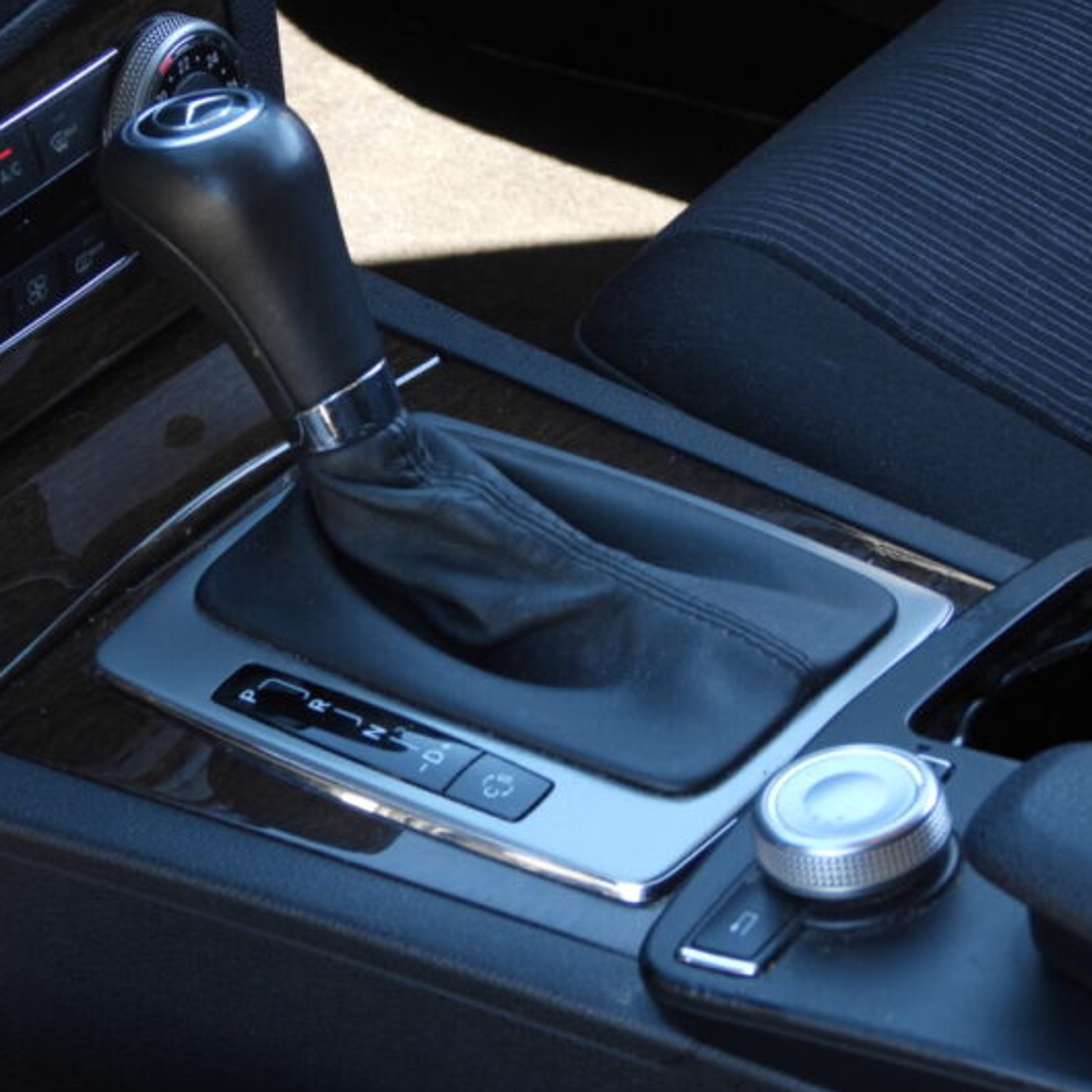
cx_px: 491
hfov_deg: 14.0
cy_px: 545
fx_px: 4461
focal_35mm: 125
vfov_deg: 14.0
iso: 140
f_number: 4
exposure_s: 1/60
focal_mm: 18.9
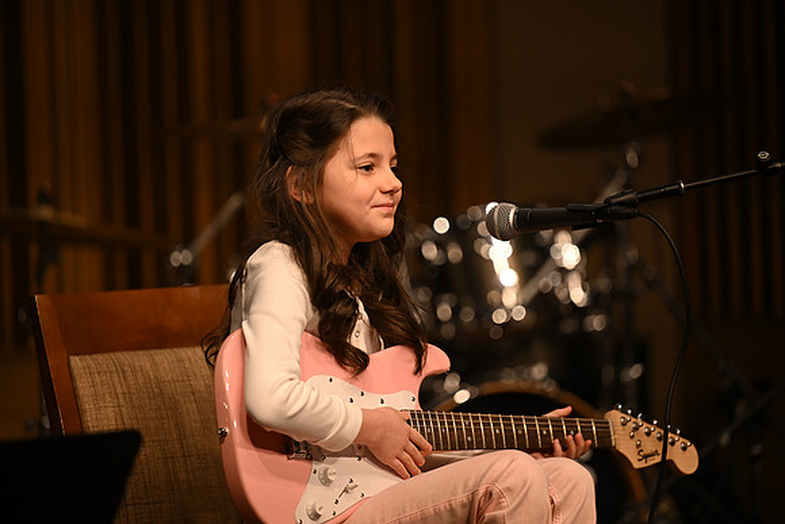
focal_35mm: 180
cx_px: 392
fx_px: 3926
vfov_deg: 7.6
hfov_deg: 11.4
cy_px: 262
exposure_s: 1/400
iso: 800
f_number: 2.8
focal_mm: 180
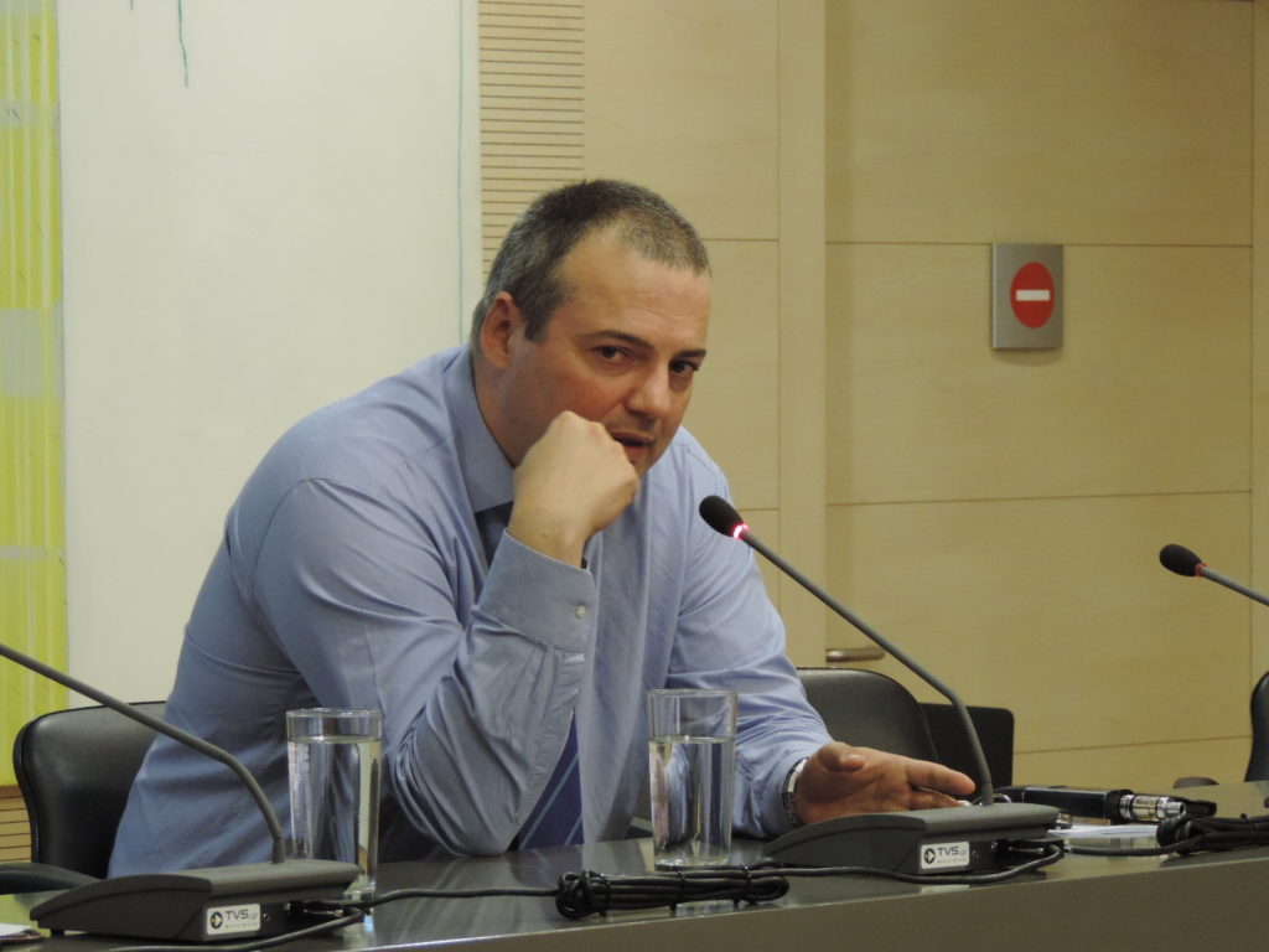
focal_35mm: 170
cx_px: 634
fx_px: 6232
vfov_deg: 8.7
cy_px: 476
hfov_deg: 11.6
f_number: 4.5
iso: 800
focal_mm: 30.3
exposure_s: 1/25
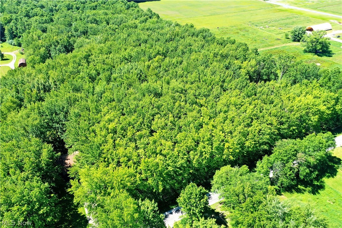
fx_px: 266
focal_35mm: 28
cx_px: 171
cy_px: 114
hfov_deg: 65.5
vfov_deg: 46.4
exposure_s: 1/240
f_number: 5
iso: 100
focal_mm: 10.26
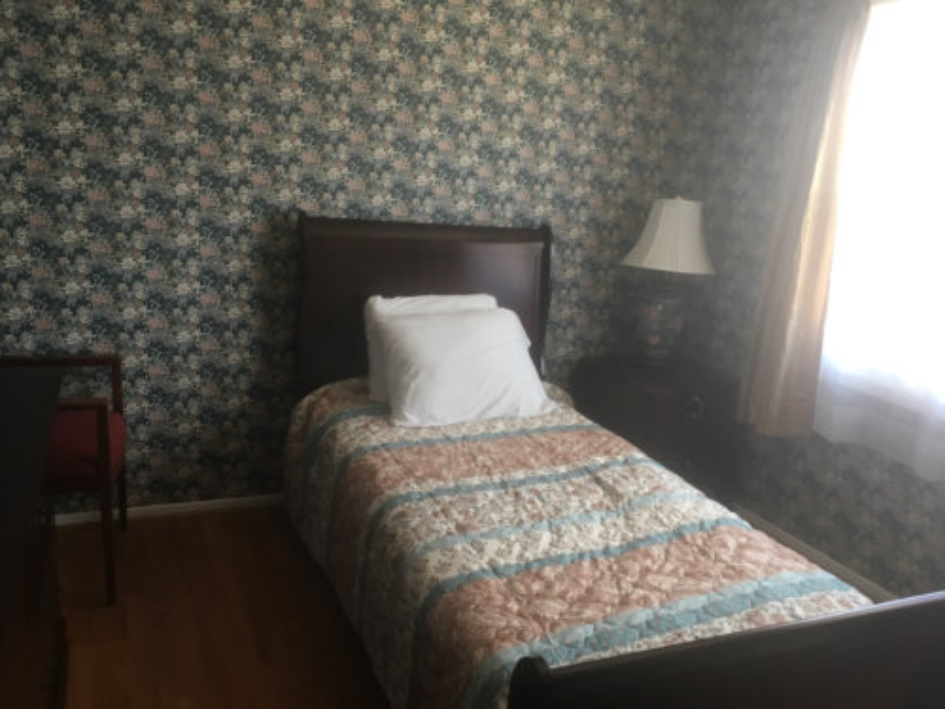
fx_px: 792
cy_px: 354
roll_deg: -4.3
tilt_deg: -14.0
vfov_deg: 48.2
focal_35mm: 29
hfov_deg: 61.7
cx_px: 472
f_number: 2.2
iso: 64
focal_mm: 4.15
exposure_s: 1/30
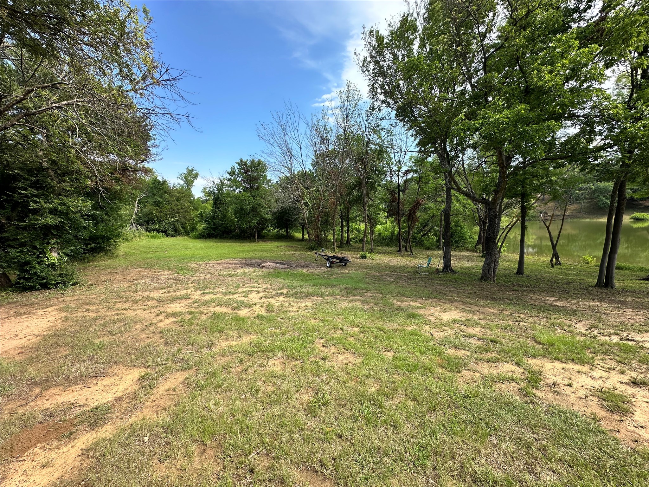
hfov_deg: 102.1
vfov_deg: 85.7
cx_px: 324
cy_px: 244
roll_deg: +1.2
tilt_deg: -5.5
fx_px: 262
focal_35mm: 14
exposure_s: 1/602
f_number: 2.2
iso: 40
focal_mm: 2.22
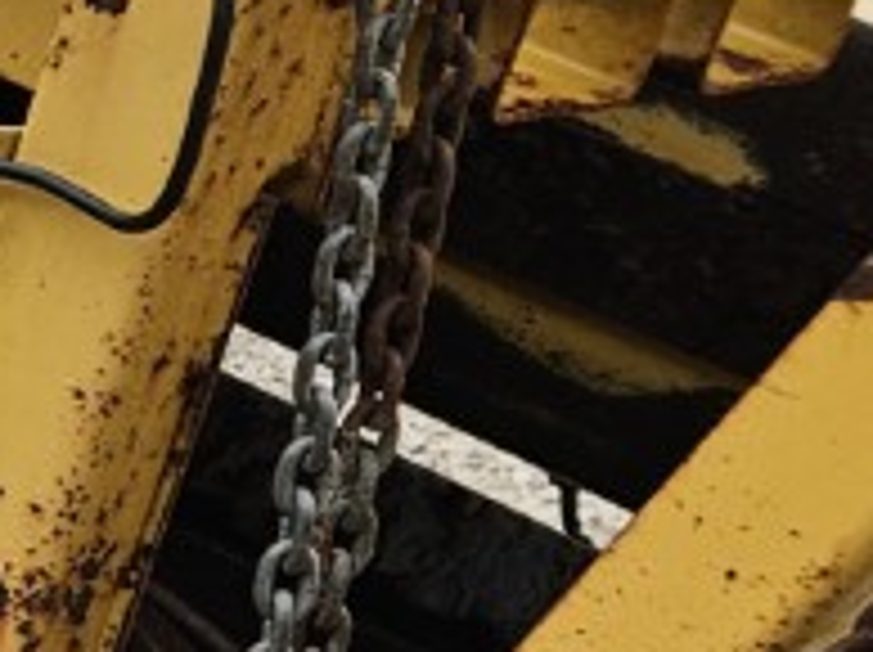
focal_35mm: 171
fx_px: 4307
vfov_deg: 8.6
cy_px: 67
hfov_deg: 9.6
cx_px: -1539
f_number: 1.8
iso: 25
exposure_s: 1/816
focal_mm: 5.4
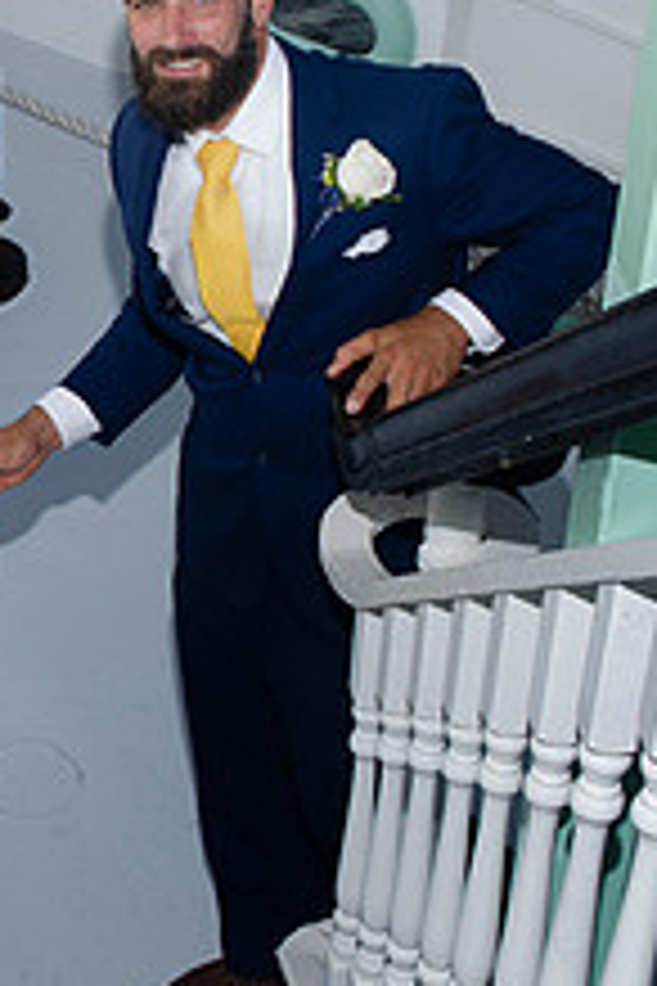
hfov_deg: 13.3
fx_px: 2710
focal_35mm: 99
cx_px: -194
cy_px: 315
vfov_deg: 20.5
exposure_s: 1/160
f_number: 8
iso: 100
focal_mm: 25
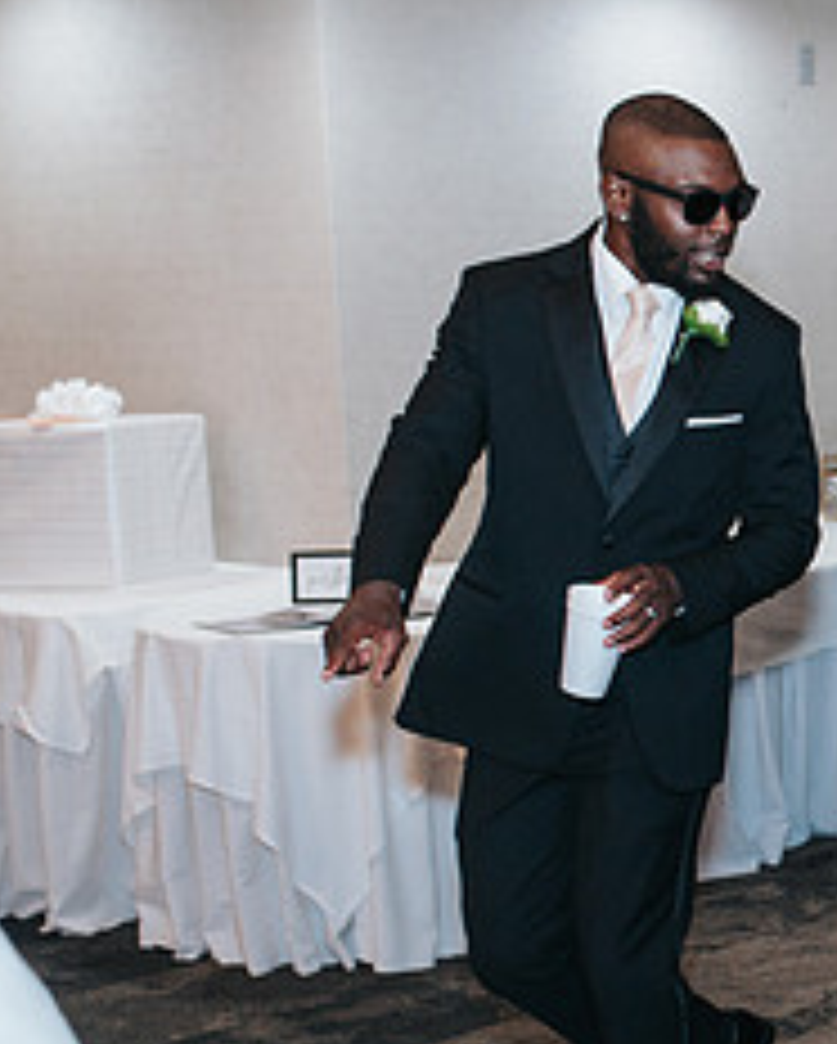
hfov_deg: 17.0
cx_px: 1260
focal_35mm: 82
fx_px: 2536
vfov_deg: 23.2
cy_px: 670
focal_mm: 35
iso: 640
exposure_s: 1/200
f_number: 2.8
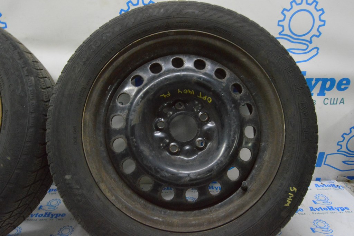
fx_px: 265
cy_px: 118
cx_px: 177
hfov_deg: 67.4
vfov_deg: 47.9
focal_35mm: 27
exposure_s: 1/15
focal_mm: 18
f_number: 20
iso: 6400
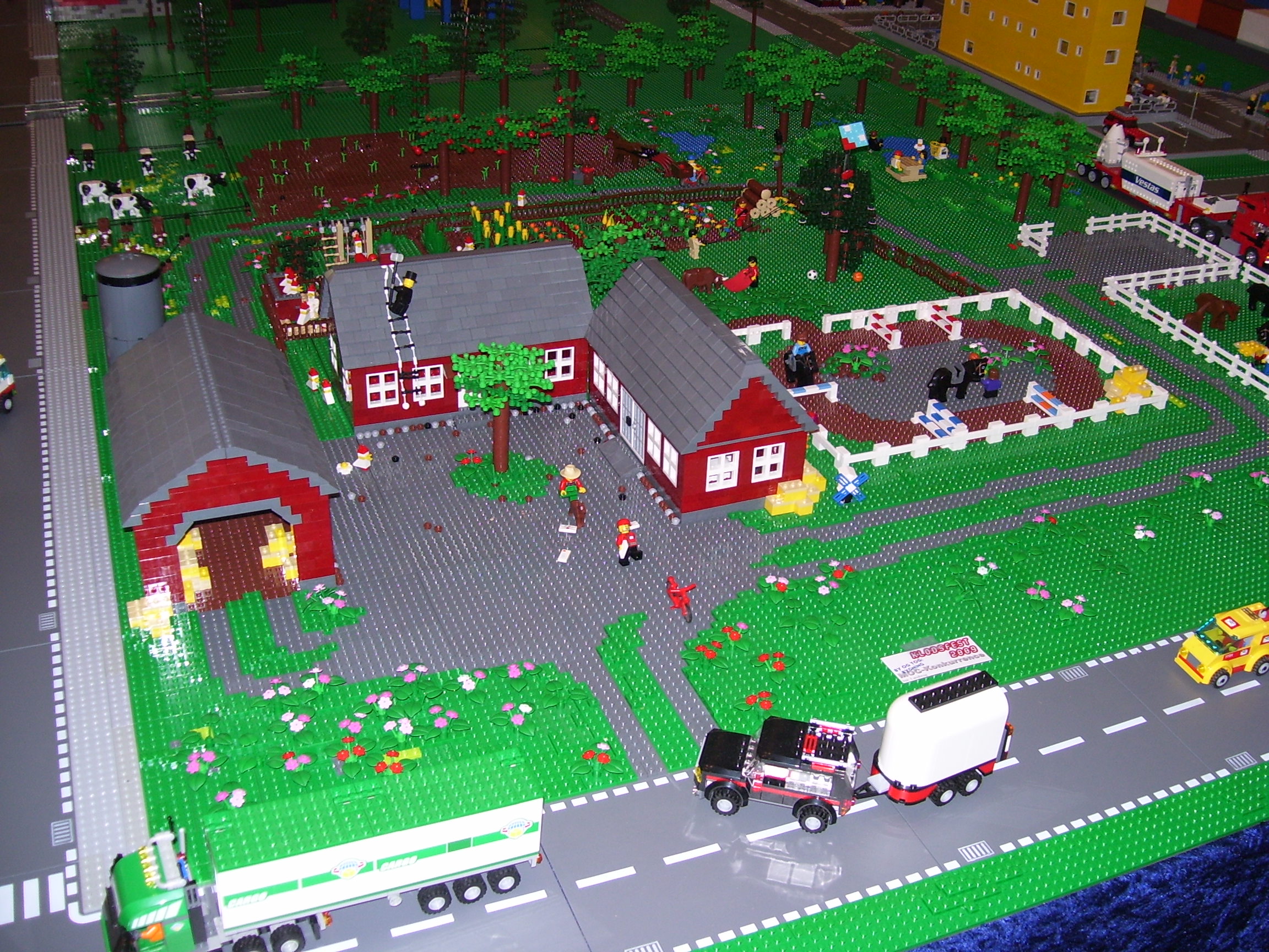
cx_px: 634
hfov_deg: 51.4
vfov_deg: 39.7
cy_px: 476
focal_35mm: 36
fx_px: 1320
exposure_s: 1/60
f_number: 2.7
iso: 80
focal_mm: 6
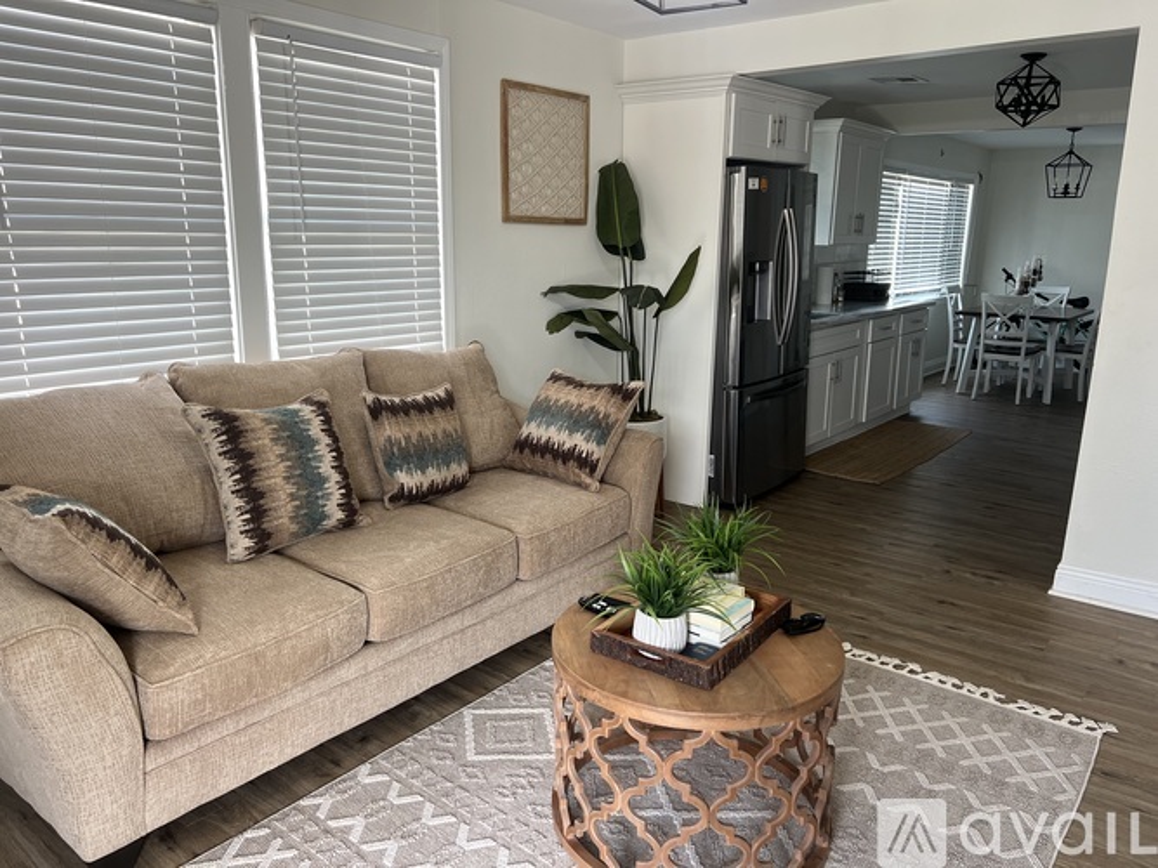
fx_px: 870
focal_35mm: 26
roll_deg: -0.4
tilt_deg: -14.5
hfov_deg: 67.3
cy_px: 434
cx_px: 579
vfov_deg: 53.0
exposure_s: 1/120
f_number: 1.5
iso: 100
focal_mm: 5.7
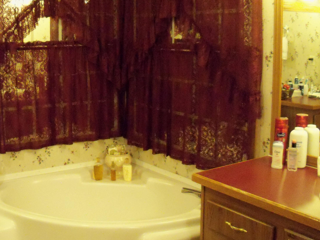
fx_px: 444
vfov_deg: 30.1
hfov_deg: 39.3
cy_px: 83
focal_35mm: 48
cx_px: 111
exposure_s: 1/30
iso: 1250
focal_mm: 6.2
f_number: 3.5
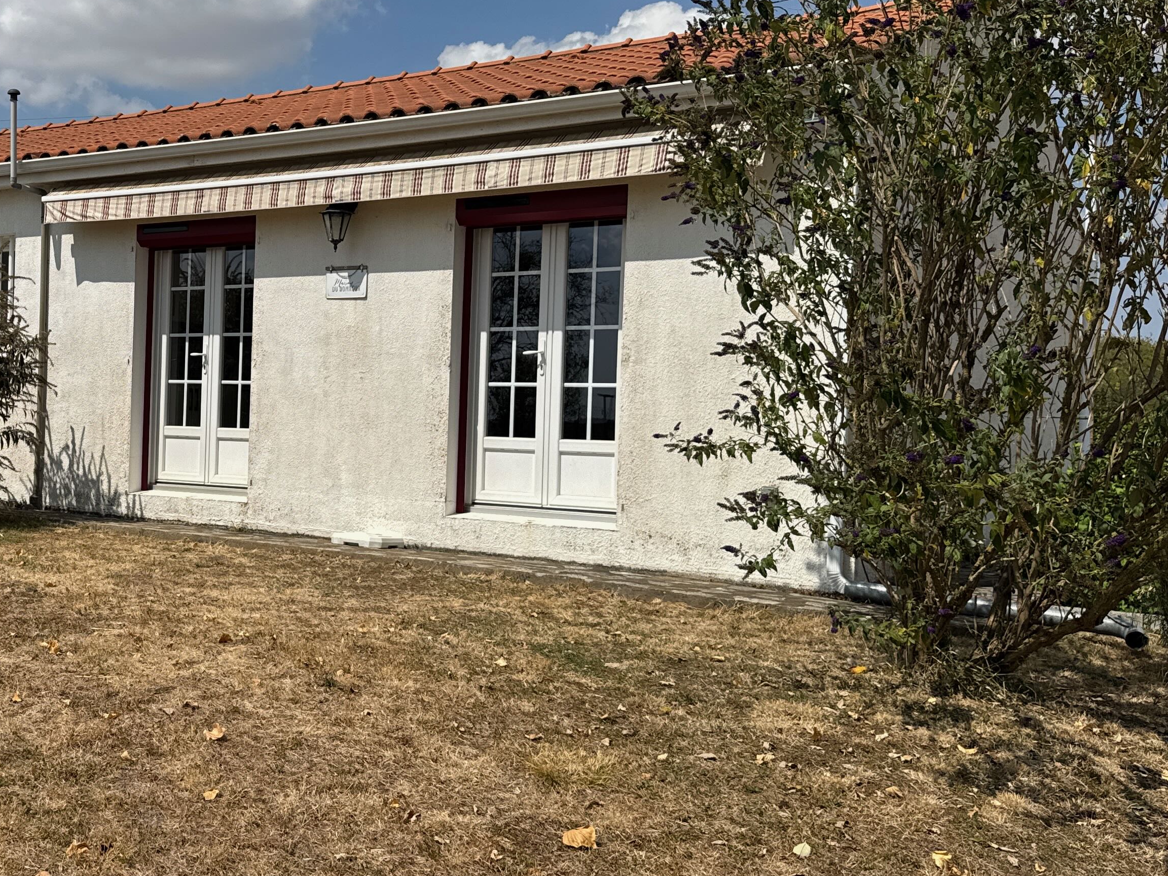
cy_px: 411
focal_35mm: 42
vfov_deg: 34.3
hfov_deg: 42.5
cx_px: 212
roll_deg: -2.4
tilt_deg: +1.8
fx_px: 1417
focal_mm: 6.76
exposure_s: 1/9009
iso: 80
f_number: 1.78
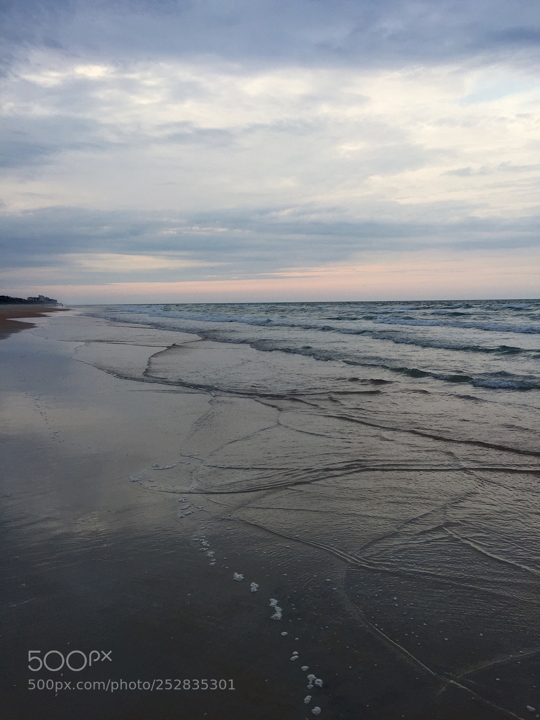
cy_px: 360
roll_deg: +1.1
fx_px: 603
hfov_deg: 48.2
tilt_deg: -3.8
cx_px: 270
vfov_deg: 61.7
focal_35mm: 29
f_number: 2.2
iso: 32
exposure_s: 1/60
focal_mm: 4.15
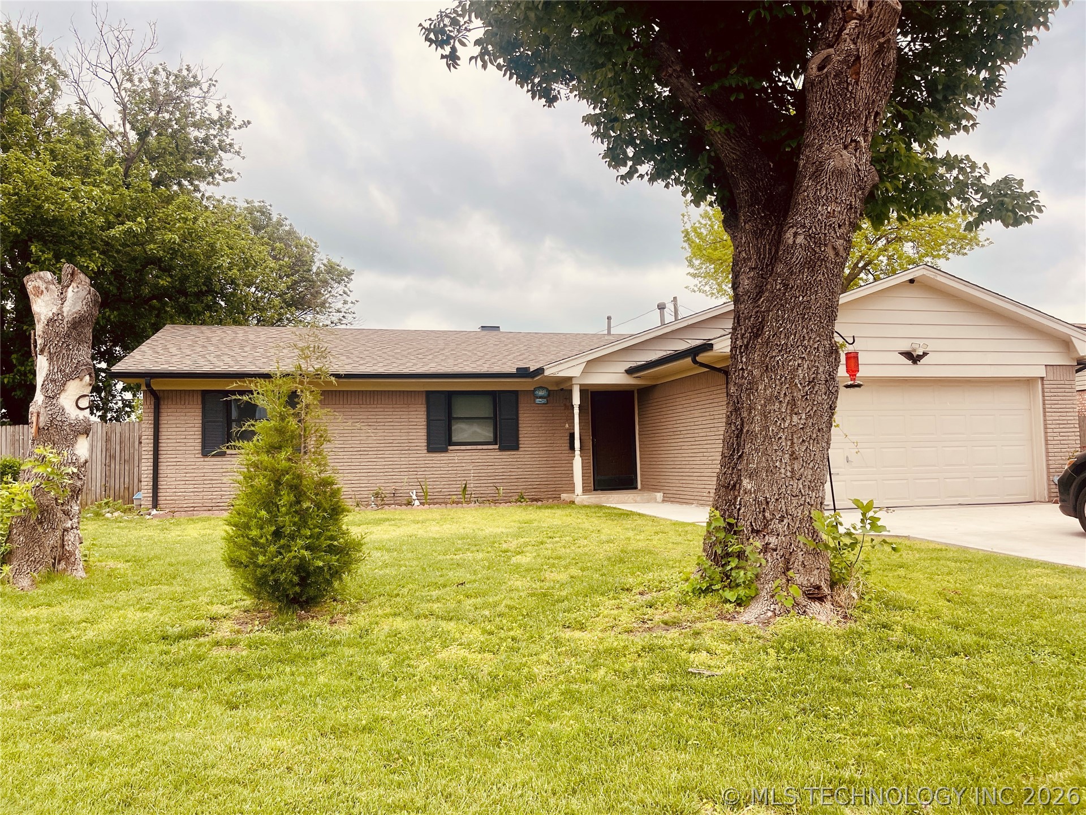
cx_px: 543
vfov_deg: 54.9
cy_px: 408
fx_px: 784
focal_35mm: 25
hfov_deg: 69.4
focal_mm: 5.1
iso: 32
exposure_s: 1/775
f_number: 1.6
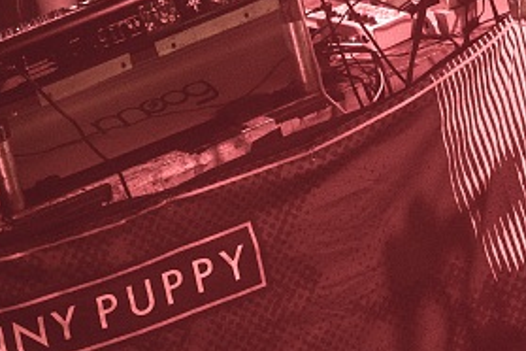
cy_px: -23
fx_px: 4631
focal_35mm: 317
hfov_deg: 6.5
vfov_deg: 4.3
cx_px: -106
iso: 1250
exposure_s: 1/100
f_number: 2.8
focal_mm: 82
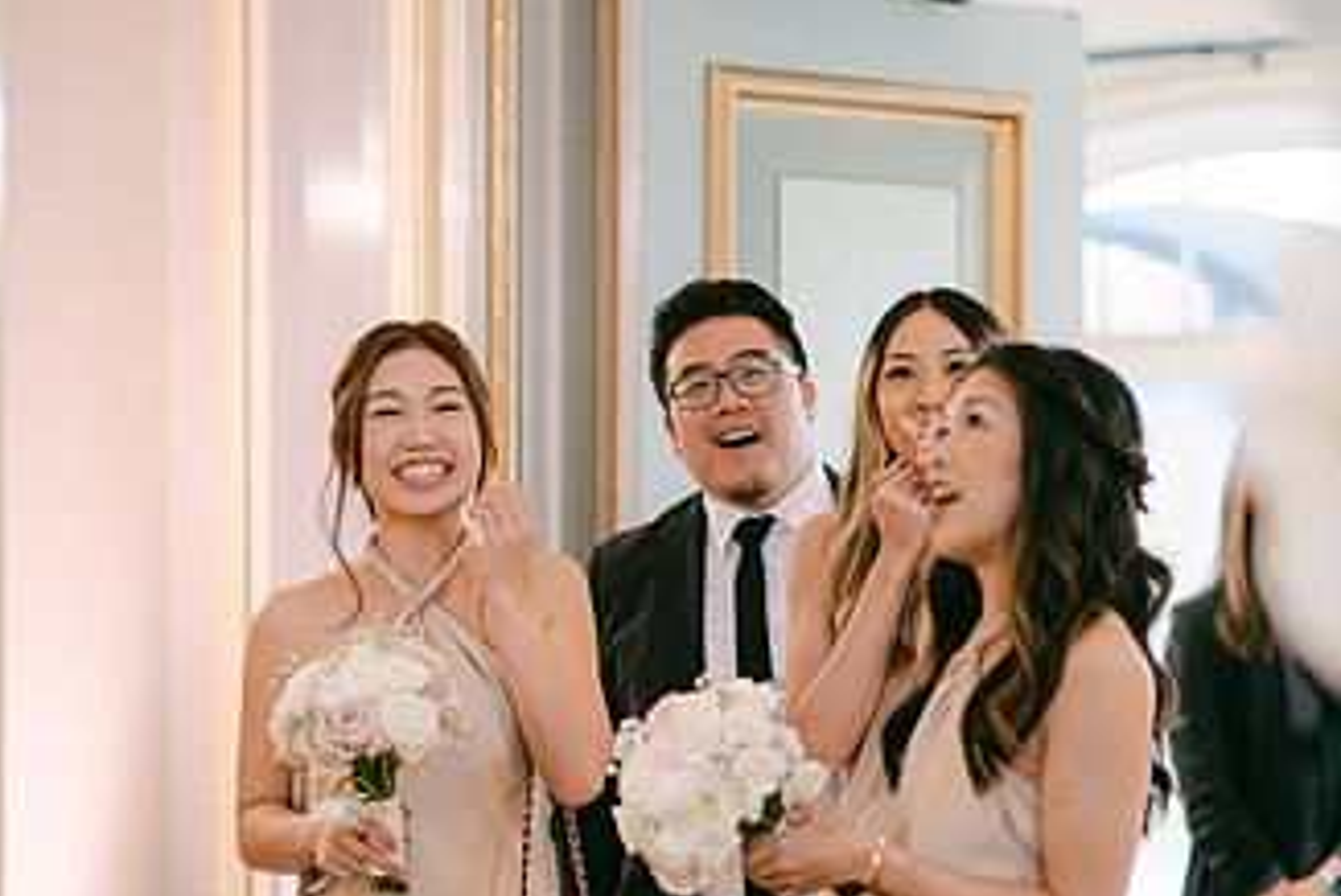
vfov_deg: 9.1
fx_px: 5630
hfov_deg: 13.6
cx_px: 564
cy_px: 717
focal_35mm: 151
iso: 800
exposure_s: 1/60
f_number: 1.8
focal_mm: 85
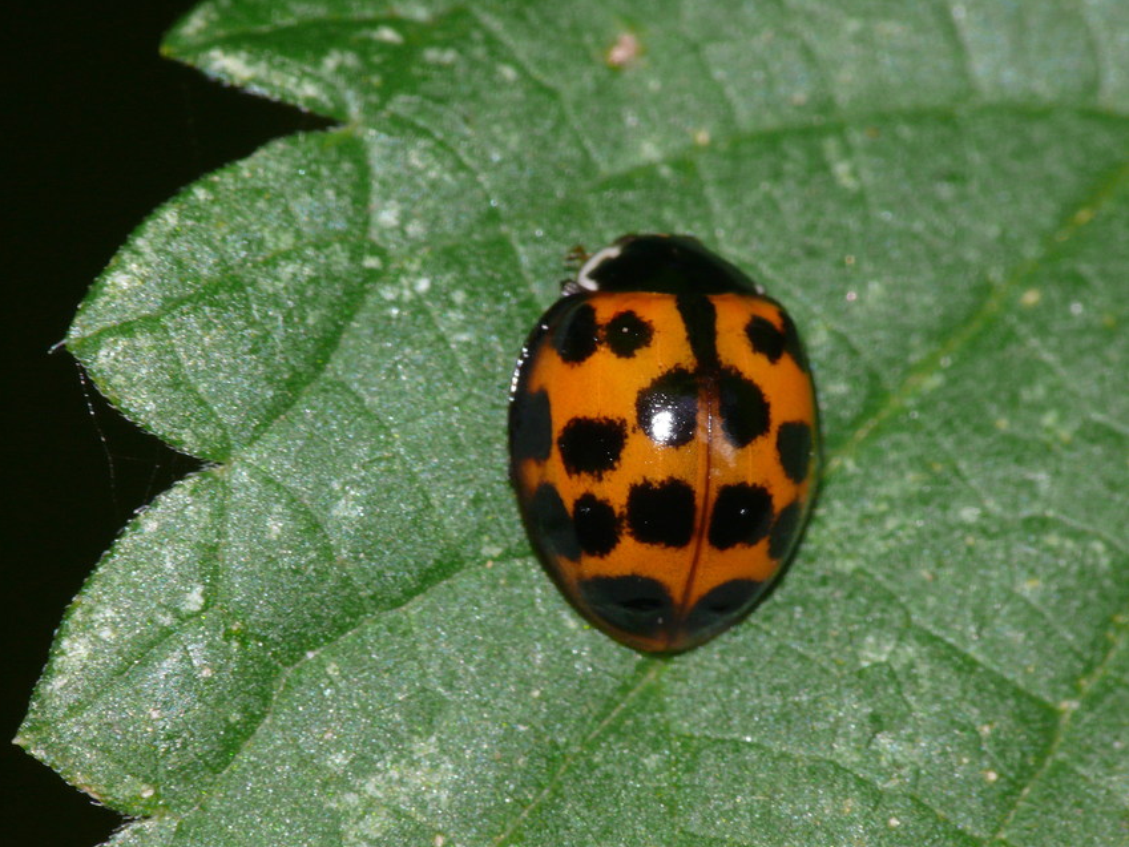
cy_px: 423
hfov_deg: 4.7
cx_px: 563
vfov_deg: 3.5
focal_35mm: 422
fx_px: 13765
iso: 200
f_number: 11
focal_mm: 88.8
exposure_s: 1/125
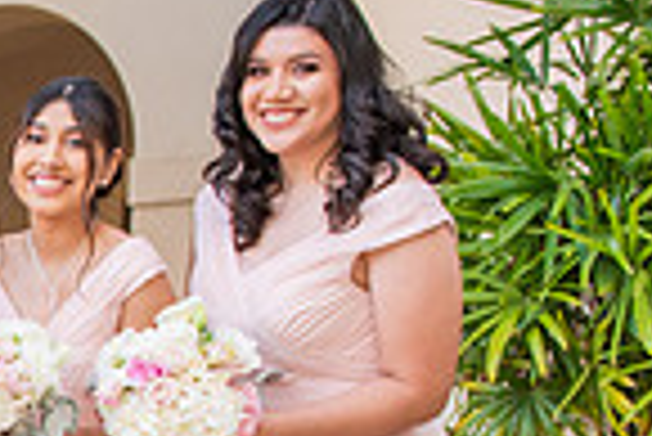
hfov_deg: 17.0
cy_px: 587
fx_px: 1885
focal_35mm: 104
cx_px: -432
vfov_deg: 12.7
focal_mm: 26
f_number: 4.5
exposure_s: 1/200
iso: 640
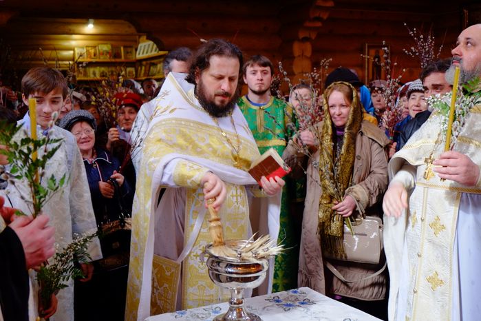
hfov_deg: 46.4
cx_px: 240
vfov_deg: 31.9
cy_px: 160
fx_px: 561
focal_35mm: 42
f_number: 3.2
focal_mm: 27.7
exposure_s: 1/105
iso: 800
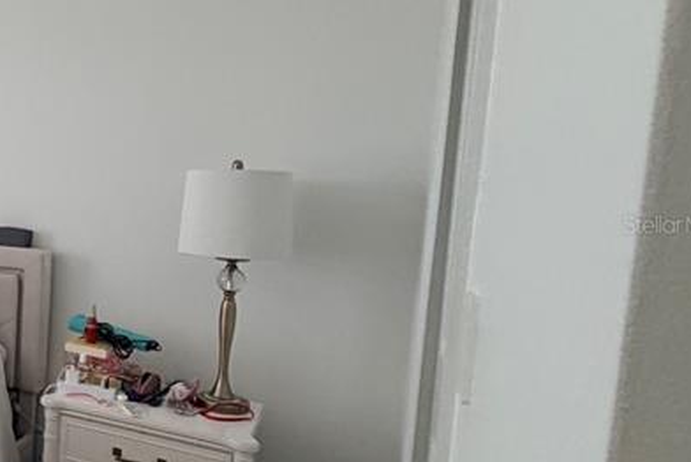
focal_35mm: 38
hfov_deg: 36.5
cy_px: 224
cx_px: -173
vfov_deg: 35.1
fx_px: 730
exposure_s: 1/60
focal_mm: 2.22
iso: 200
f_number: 2.2
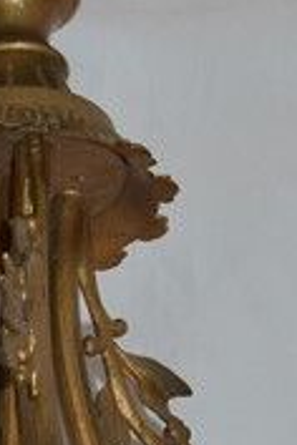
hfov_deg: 6.4
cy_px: 704
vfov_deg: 9.4
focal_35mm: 213
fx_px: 2636
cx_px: -28
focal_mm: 28
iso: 100
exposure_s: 1/60
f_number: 8
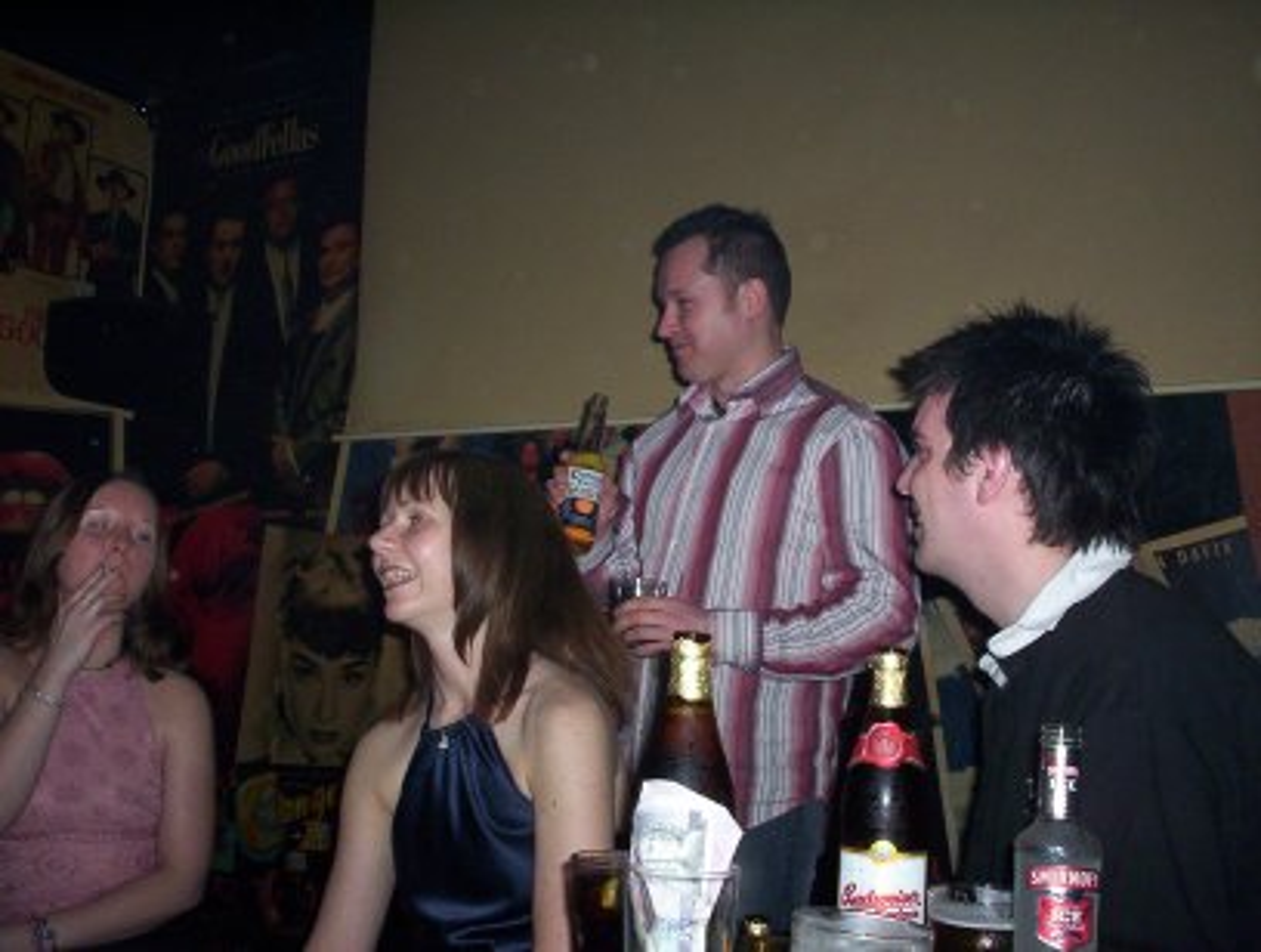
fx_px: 1388
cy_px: 476
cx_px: 630
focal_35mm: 38
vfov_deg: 37.9
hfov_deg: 48.9
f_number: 4.5
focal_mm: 4.99
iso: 140
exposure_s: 1/60
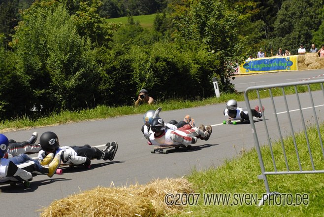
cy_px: 108
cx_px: 162
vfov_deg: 11.4
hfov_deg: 17.0
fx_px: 1081
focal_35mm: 120
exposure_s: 1/750
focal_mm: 80
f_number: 8
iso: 320
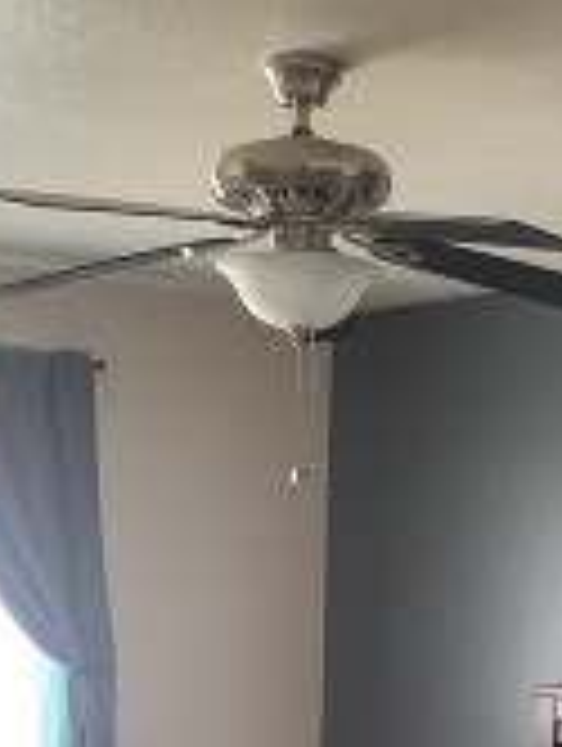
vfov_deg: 24.7
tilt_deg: -4.6
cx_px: 391
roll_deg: -2.3
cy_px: 752
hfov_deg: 19.6
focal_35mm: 75
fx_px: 1619
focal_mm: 4.25
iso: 200
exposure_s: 1/60
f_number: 1.8
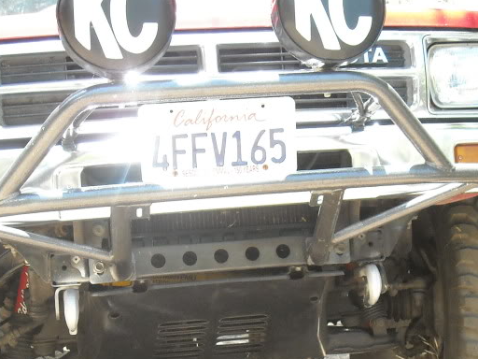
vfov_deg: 20.7
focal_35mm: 70
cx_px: 227
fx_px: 967
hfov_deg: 27.8
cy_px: 296
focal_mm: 5.7
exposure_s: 1/250
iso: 336
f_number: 2.8
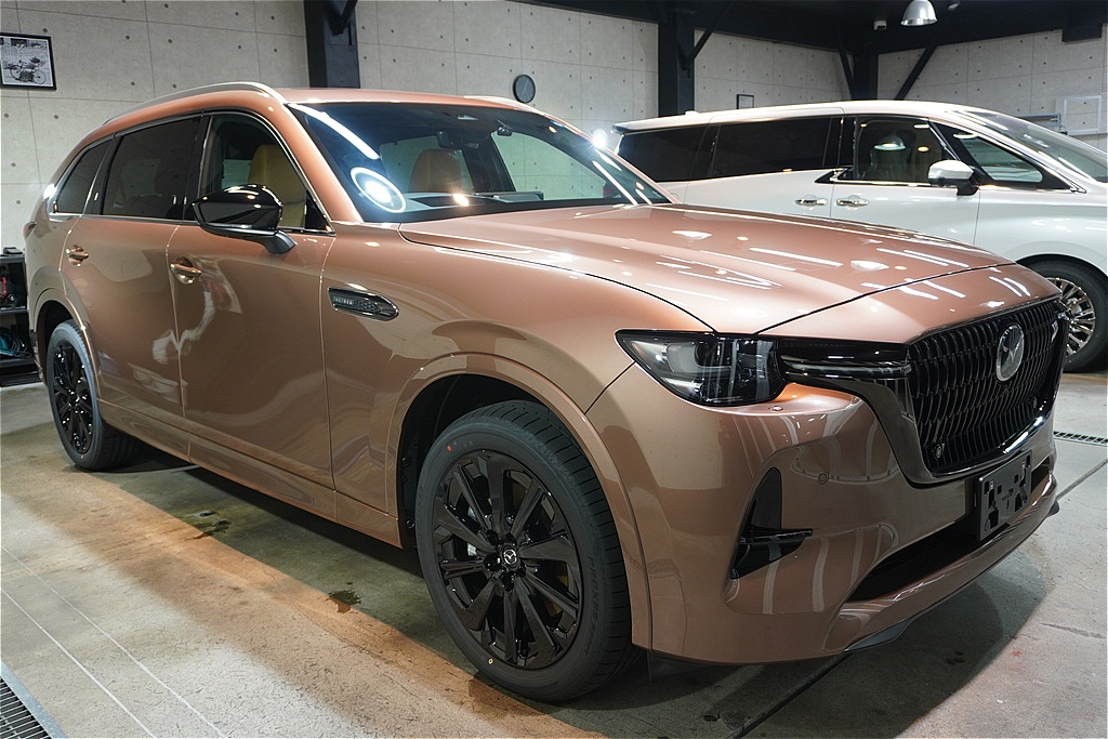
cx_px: 554
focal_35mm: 30
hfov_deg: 61.9
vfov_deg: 43.6
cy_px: 370
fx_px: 923
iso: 500
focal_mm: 20
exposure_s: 1/30
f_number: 4
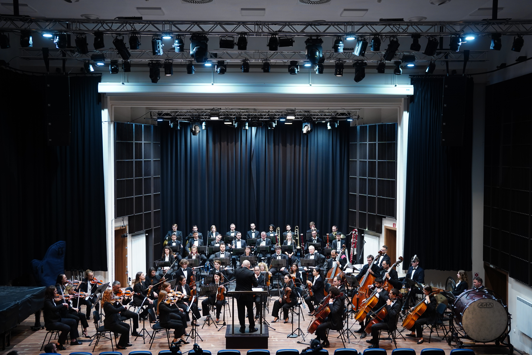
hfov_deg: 47.9
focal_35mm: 40
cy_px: 178
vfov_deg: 33.0
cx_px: 266
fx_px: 598
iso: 1250
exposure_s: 1/100
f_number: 2.8
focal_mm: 40.5
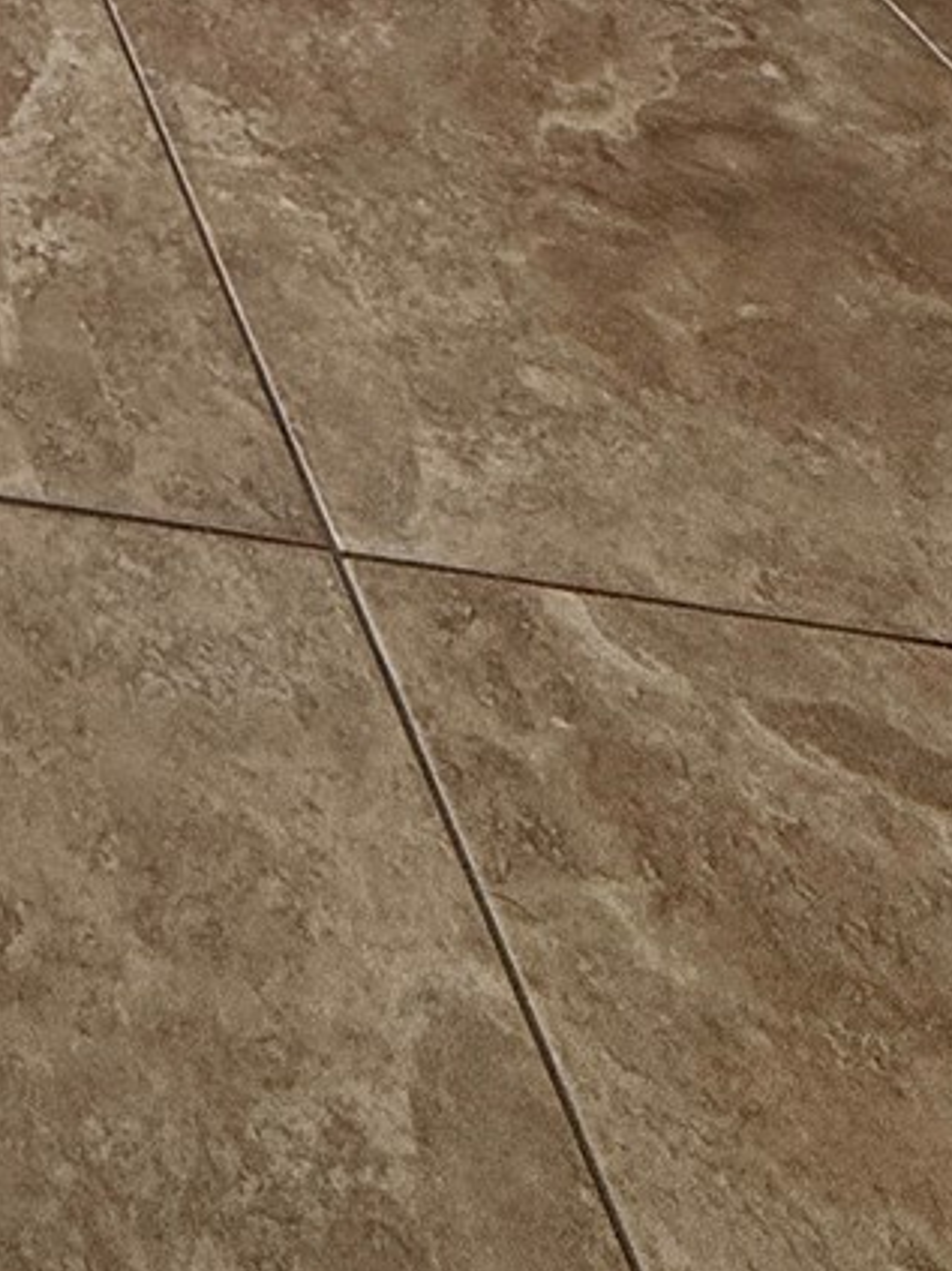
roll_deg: +0.5
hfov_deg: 19.5
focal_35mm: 53
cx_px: -820
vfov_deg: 21.0
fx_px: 1944
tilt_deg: -7.5
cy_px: -1118
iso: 64
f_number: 2.2
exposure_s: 1/127
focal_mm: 2.22
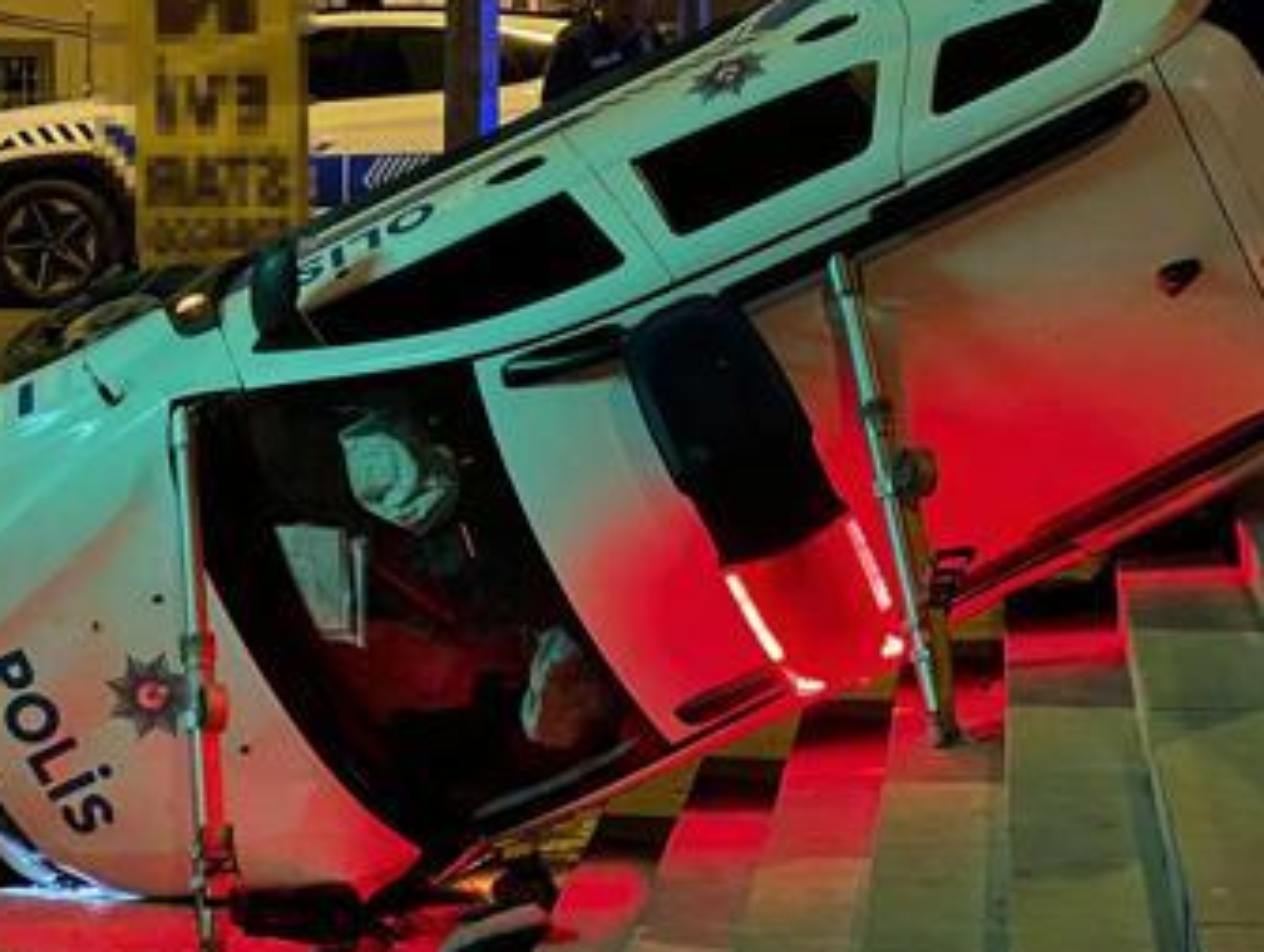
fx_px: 4571
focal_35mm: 125
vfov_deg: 11.9
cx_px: 673
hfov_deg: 15.7
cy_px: 275
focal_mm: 9
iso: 1250
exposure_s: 1/25
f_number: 2.8
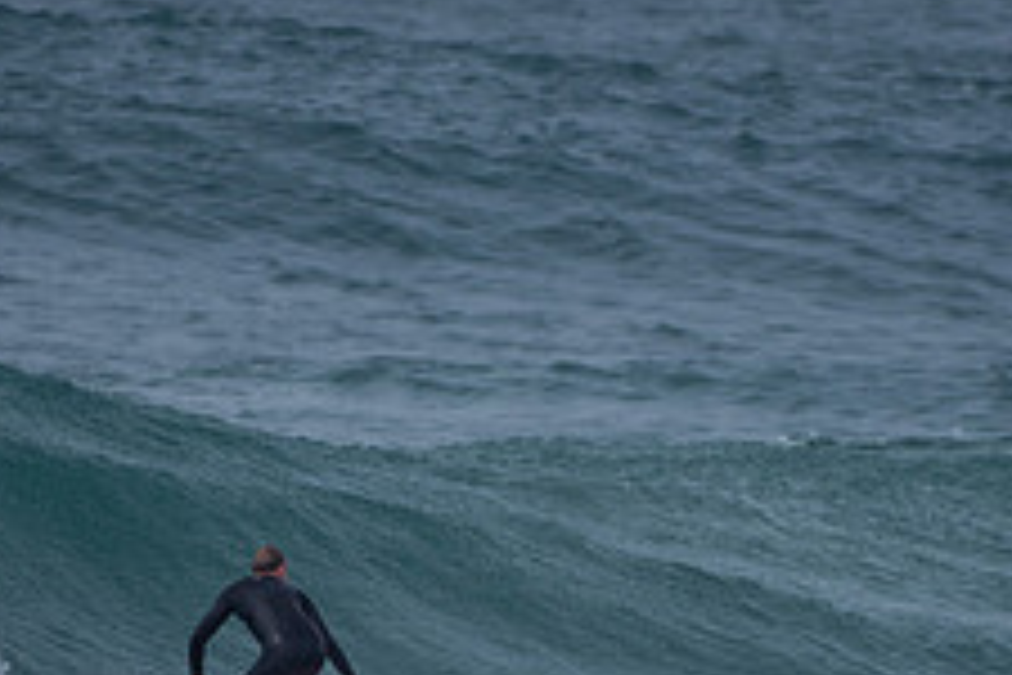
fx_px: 39071
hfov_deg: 1.5
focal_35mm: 1390
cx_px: 445
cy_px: 799
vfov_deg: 1.0
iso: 90
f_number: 5.6
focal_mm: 500
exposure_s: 1/1000
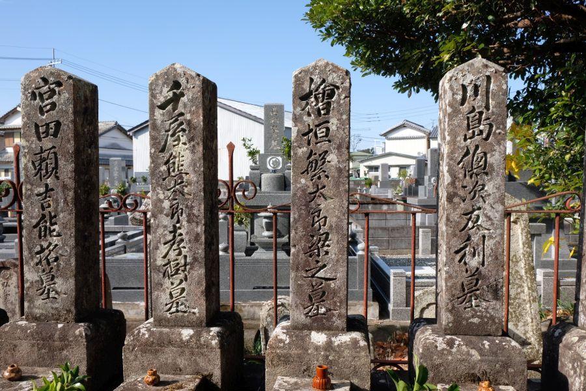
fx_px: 505
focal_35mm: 31
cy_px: 196
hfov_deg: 60.3
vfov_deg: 42.3
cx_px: 293
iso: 200
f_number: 13
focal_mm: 20.5
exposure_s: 1/105
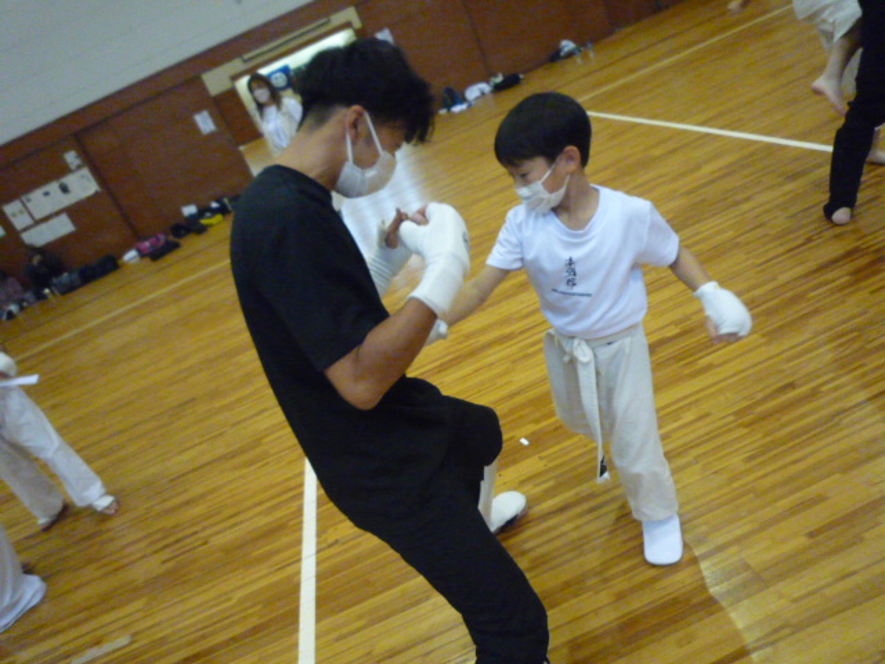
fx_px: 639
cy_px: 332
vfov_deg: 54.9
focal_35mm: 25
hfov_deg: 69.4
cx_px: 442
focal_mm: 4.4
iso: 800
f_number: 2.8
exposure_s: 1/125
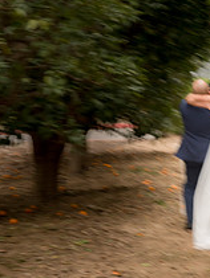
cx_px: 153
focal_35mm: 144
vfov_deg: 13.7
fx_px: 1162
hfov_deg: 10.3
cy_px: 154
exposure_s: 1/25
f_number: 11
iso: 640
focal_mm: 70
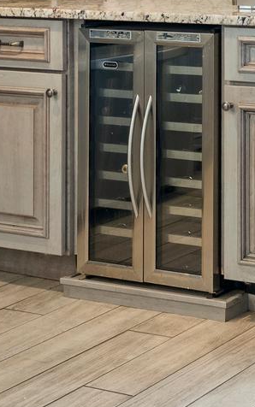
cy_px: -69
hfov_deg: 12.1
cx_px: 565
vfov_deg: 21.1
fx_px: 1022
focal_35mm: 92
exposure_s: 1/40
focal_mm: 21
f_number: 2.8
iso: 800
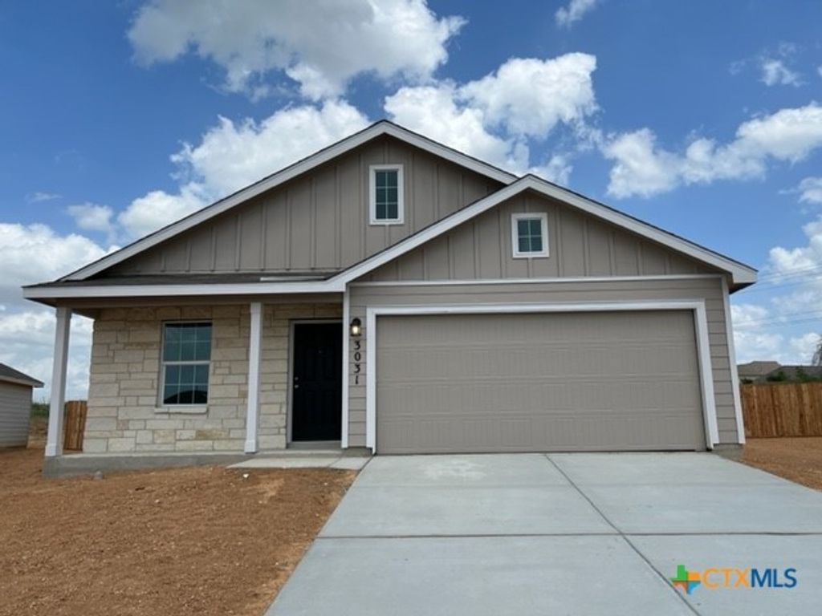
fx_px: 617
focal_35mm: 26
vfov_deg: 53.1
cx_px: 411
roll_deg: +1.0
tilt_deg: +10.9
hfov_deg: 67.3
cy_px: 308
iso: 50
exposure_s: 1/6579
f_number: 1.5
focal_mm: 5.7
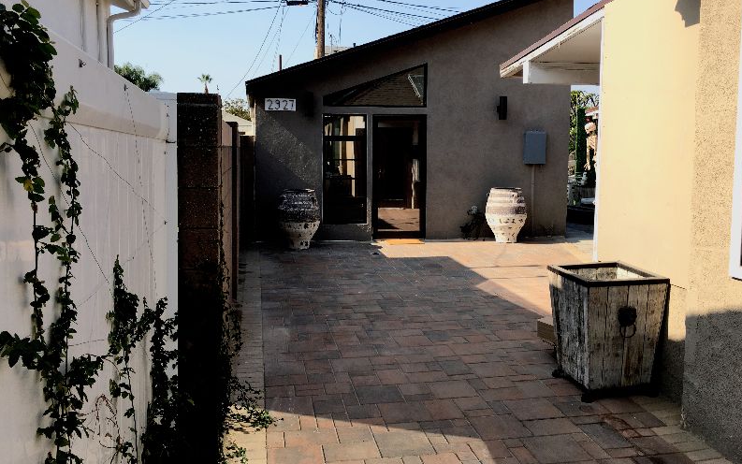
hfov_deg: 61.2
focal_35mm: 31
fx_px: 627
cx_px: 373
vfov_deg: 40.6
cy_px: 206
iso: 25
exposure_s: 1/836
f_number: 2.2
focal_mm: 4.15
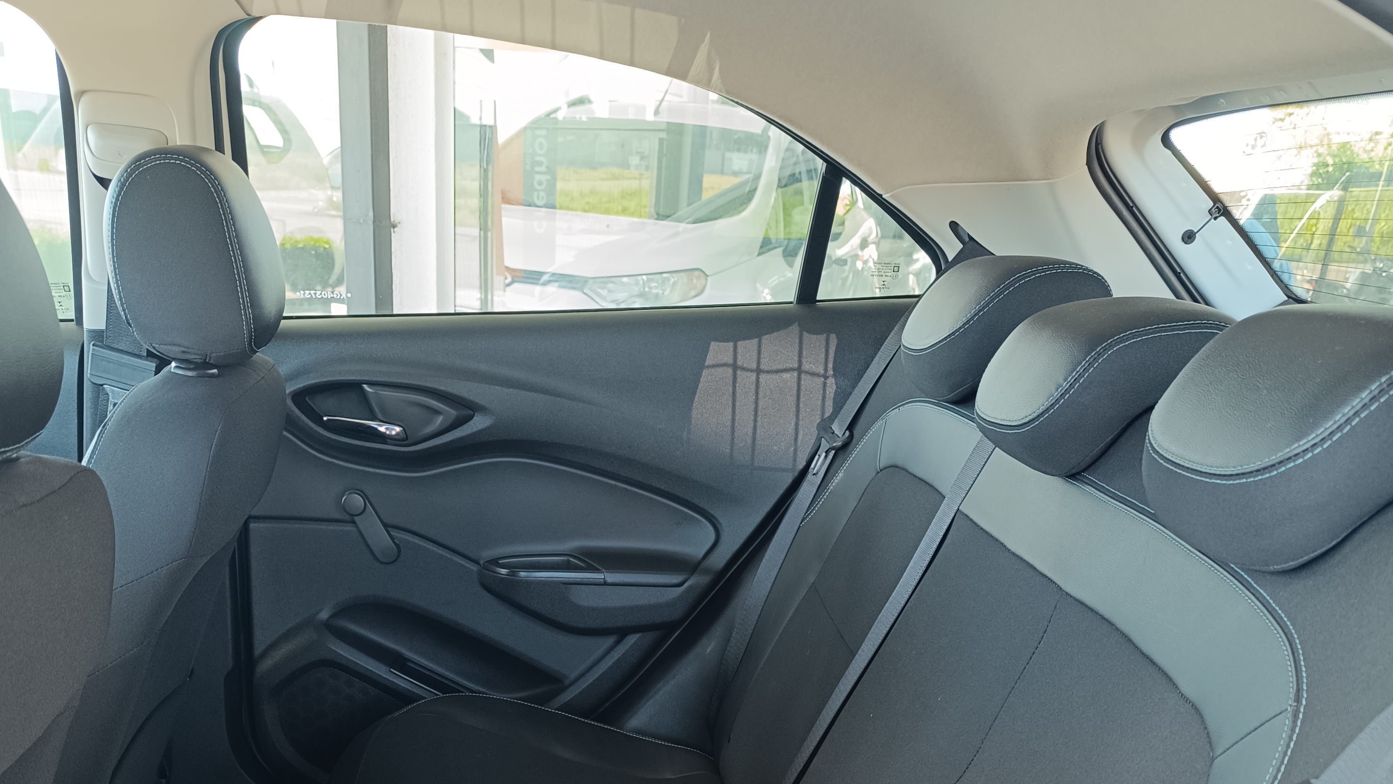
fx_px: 887
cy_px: 822
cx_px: 693
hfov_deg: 76.3
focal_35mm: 24
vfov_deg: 40.4
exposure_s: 1/60
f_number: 1.65
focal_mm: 6.14
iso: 651
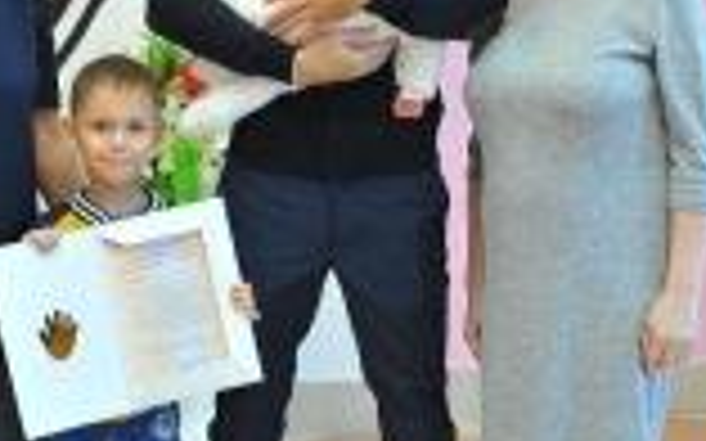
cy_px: 92
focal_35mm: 140
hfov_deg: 14.9
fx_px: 2693
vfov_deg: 9.3
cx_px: 342
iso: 800
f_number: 2.8
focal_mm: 48
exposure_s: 1/125
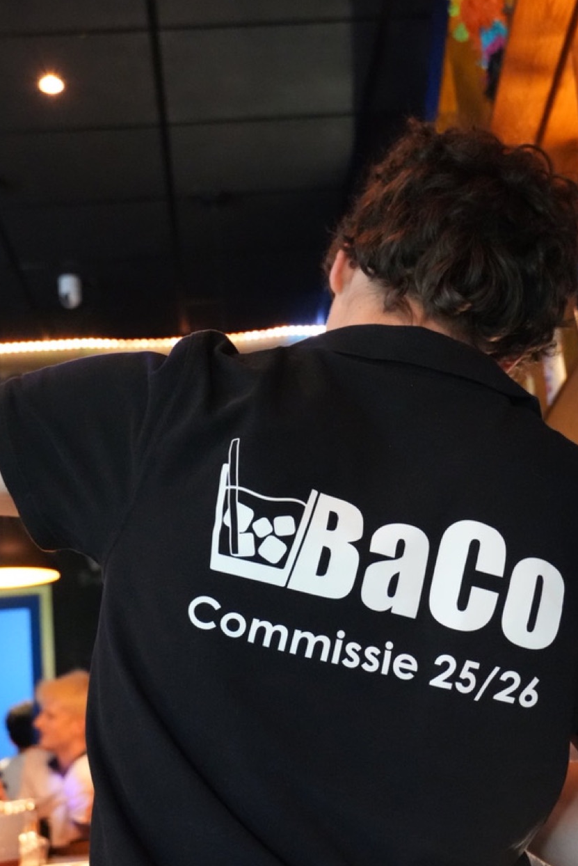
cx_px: 322
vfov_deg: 31.6
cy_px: 448
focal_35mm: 64
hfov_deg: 21.4
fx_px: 1530
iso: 6400
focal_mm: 33
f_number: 4.5
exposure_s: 1/25
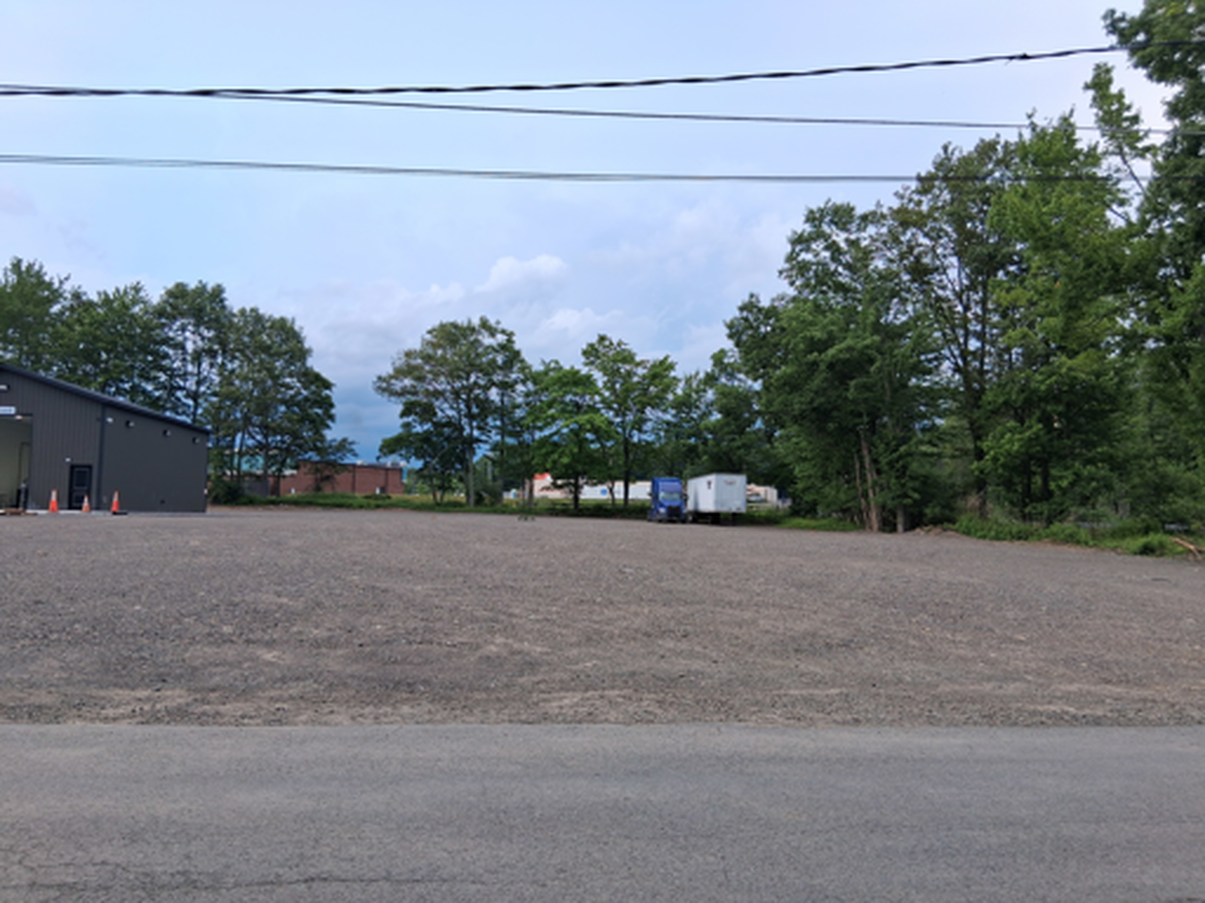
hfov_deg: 67.3
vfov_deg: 53.1
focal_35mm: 26
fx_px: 905
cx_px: 602
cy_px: 452
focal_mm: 3.98
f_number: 1.8
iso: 25
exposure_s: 1/174
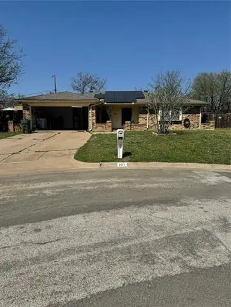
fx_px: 214
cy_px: 154
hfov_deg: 56.8
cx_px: 116
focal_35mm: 24
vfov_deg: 71.6
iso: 80
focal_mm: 6.76
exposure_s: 1/9009
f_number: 1.78
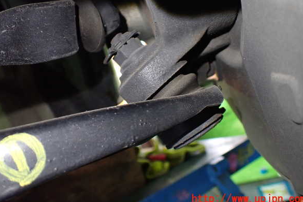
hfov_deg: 58.7
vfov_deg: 41.1
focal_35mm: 32
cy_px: 89
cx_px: 153
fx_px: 269
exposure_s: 1/60
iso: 800
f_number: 2.3
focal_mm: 5.4
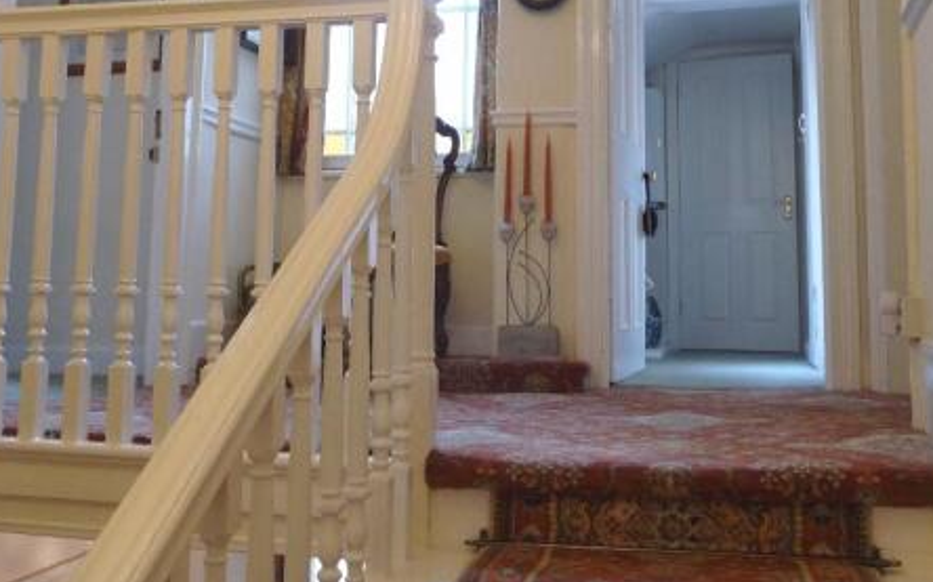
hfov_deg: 50.4
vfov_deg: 32.4
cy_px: 186
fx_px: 991
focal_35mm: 39
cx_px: 463
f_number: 3.3
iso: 250
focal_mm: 4.7
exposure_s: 1/30
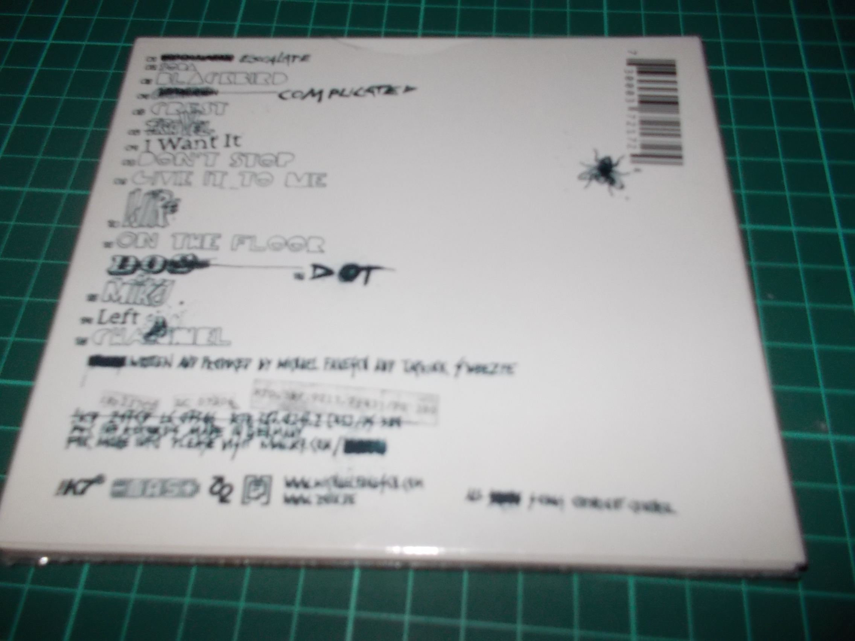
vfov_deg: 48.2
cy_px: 320
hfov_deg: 61.7
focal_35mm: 29
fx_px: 716
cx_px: 428
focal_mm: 4.1
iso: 200
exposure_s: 1/30
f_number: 3.3
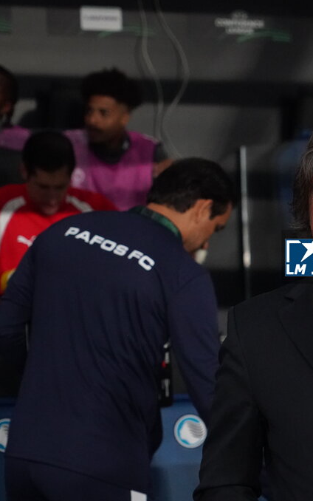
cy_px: 250
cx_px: 354
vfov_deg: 11.8
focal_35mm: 177
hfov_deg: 7.4
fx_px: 2415
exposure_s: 1/1250
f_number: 6.3
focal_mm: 115
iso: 10000
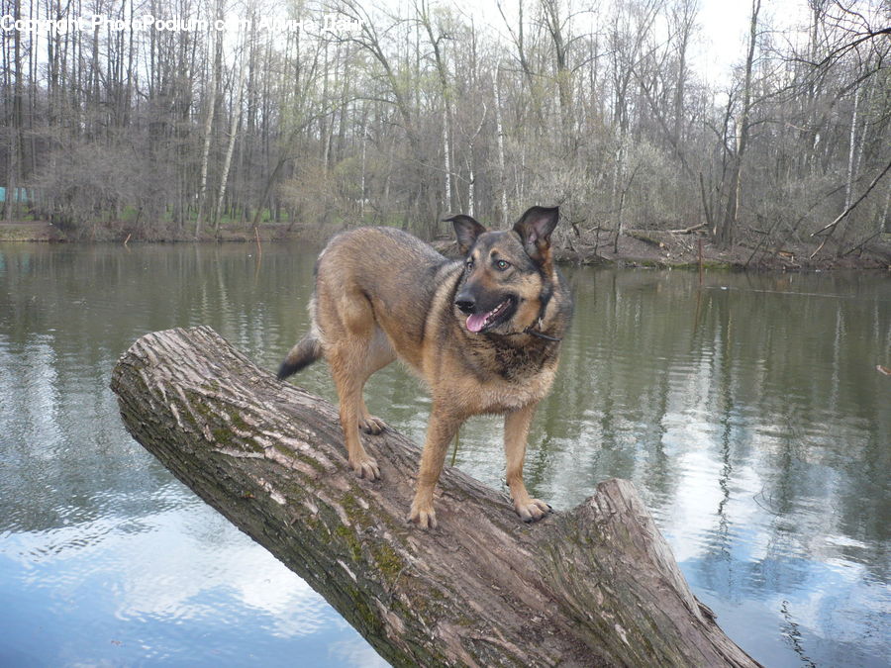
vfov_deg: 40.7
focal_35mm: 35
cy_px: 334
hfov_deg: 52.6
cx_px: 446
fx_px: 901
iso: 100
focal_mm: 5.8
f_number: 2.8
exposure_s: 1/160
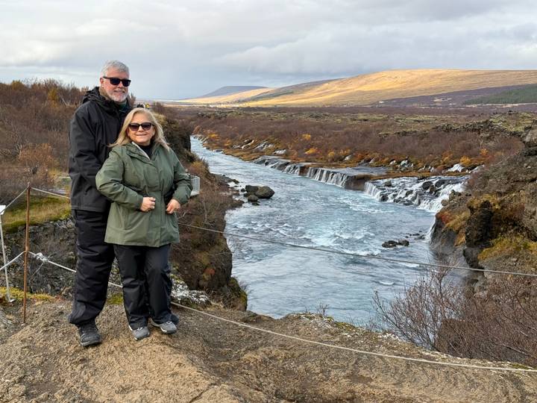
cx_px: 268
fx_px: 745
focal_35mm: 48
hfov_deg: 39.7
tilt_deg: -7.1
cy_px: 202
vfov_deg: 30.3
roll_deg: -1.7
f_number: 1.78
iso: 80
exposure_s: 1/1167
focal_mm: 6.76
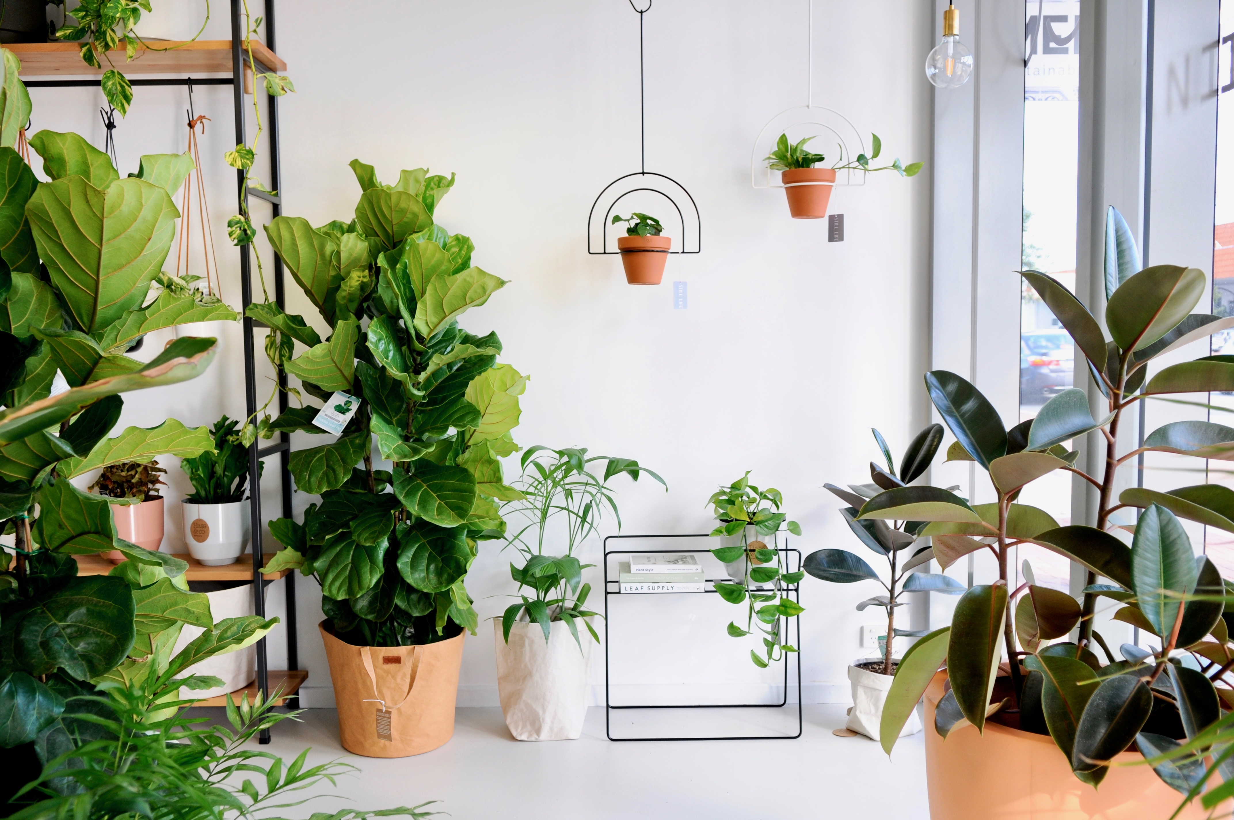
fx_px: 1130
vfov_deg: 39.9
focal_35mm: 33
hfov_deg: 57.3
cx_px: 617
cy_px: 410
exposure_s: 1/60
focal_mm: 22
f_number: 4
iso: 200
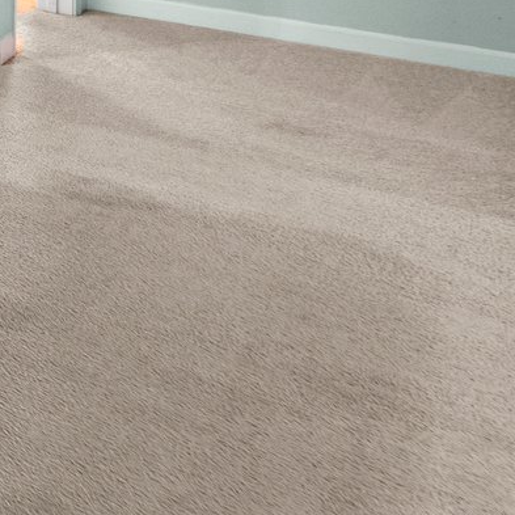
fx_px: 1044
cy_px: -193
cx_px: -743
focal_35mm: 62
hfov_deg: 14.9
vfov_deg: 23.7
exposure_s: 2.5
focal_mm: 14
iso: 125
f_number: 8
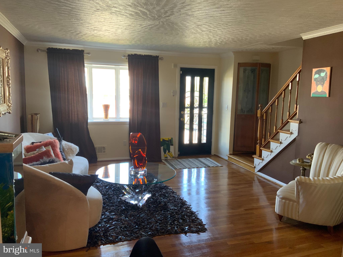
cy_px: 128
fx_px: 287
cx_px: 172
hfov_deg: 61.7
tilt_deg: -8.3
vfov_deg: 48.2
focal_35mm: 29
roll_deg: -1.0
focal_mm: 3
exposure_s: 1/60
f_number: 1.8
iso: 80
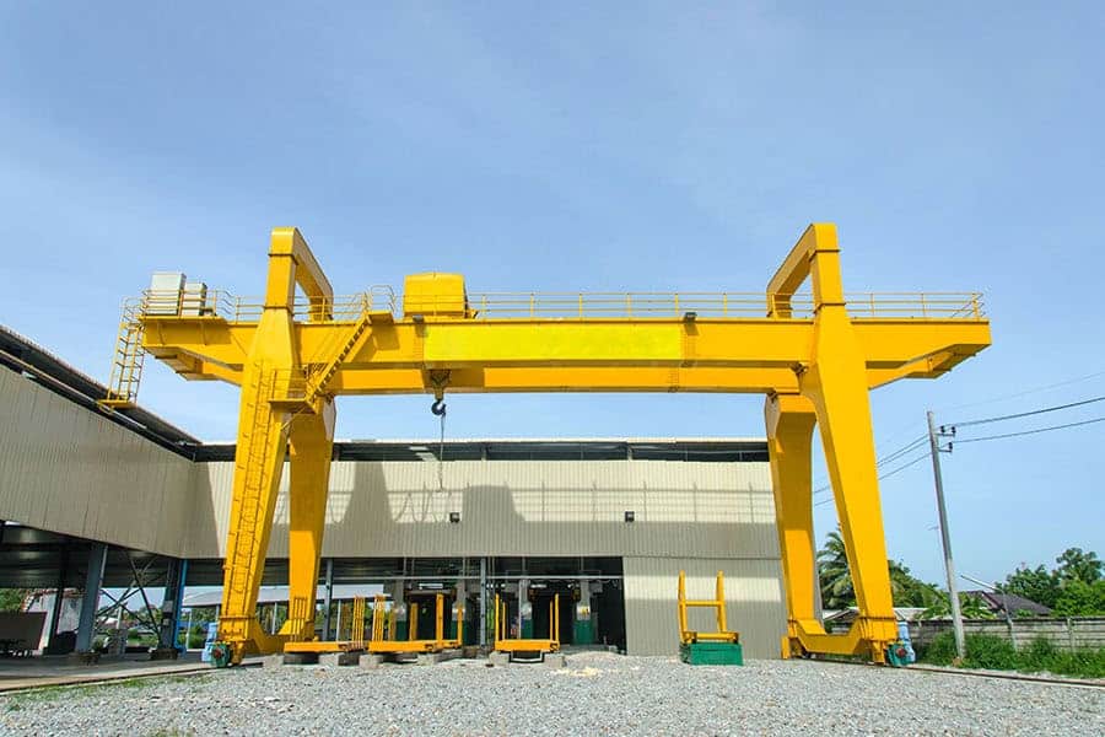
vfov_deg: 47.9
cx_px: 552
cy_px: 368
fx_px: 829
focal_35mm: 27
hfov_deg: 67.4
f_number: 6.3
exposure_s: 1/1000
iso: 100
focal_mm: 18
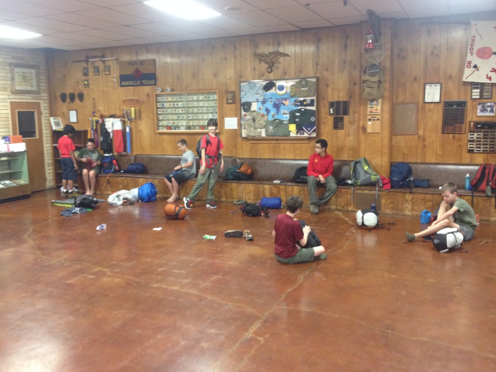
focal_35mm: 36
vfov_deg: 39.7
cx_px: 247
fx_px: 516
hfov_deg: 51.4
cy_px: 181
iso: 200
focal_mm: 4.28
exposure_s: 1/20
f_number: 2.4
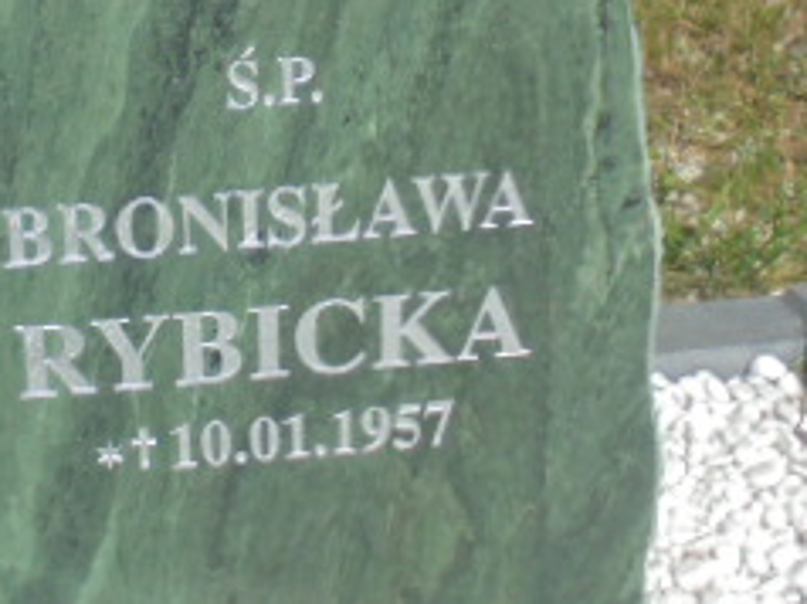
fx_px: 1817
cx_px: 156
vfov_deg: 18.3
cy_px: -34
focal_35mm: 78
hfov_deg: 24.6
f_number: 11.8
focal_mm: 5.3
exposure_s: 1/125
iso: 100
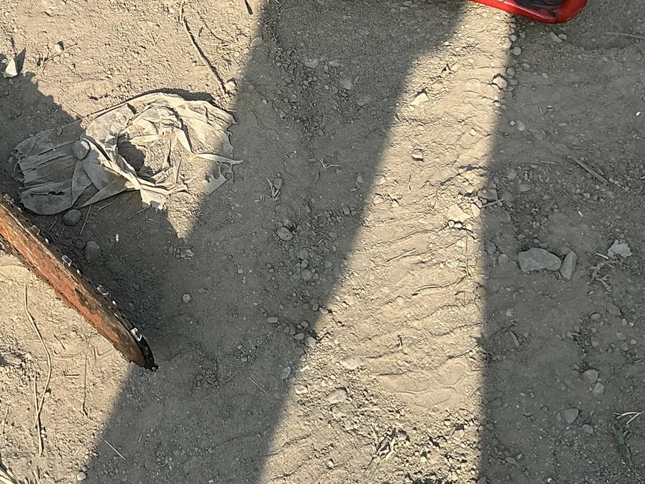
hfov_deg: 28.8
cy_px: -11
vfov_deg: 21.7
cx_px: 77
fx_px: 1211
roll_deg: +4.6
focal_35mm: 65
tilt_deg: -43.5
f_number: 1.8
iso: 25
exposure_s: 1/997
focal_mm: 3
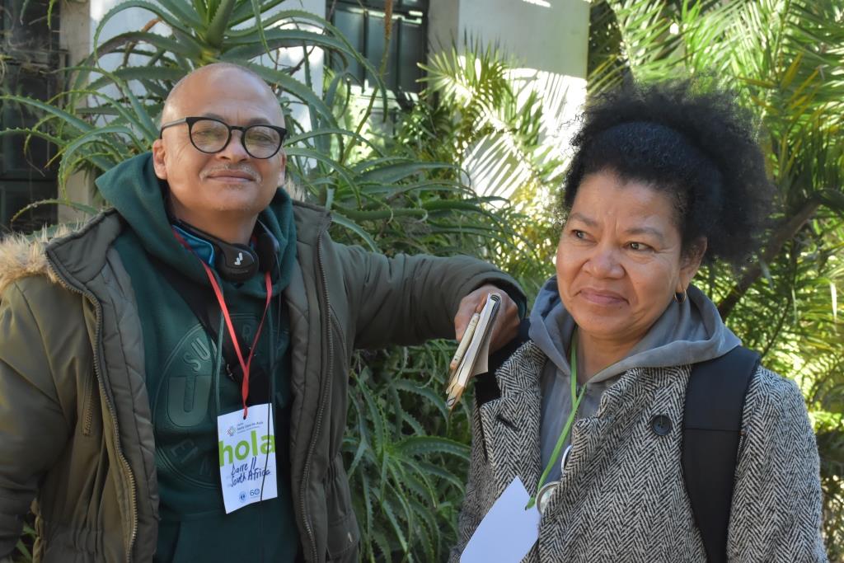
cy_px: 282
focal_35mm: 52
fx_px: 1231
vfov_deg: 25.8
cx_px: 422
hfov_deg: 37.8
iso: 1600
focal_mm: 35
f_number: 9
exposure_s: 1/320
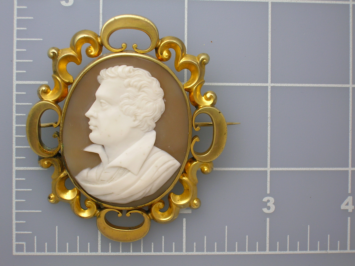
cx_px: 178
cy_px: 133
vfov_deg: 21.0
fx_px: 717
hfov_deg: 27.8
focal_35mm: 70
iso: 50
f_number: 3.9
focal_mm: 11.7
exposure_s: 1/5.6
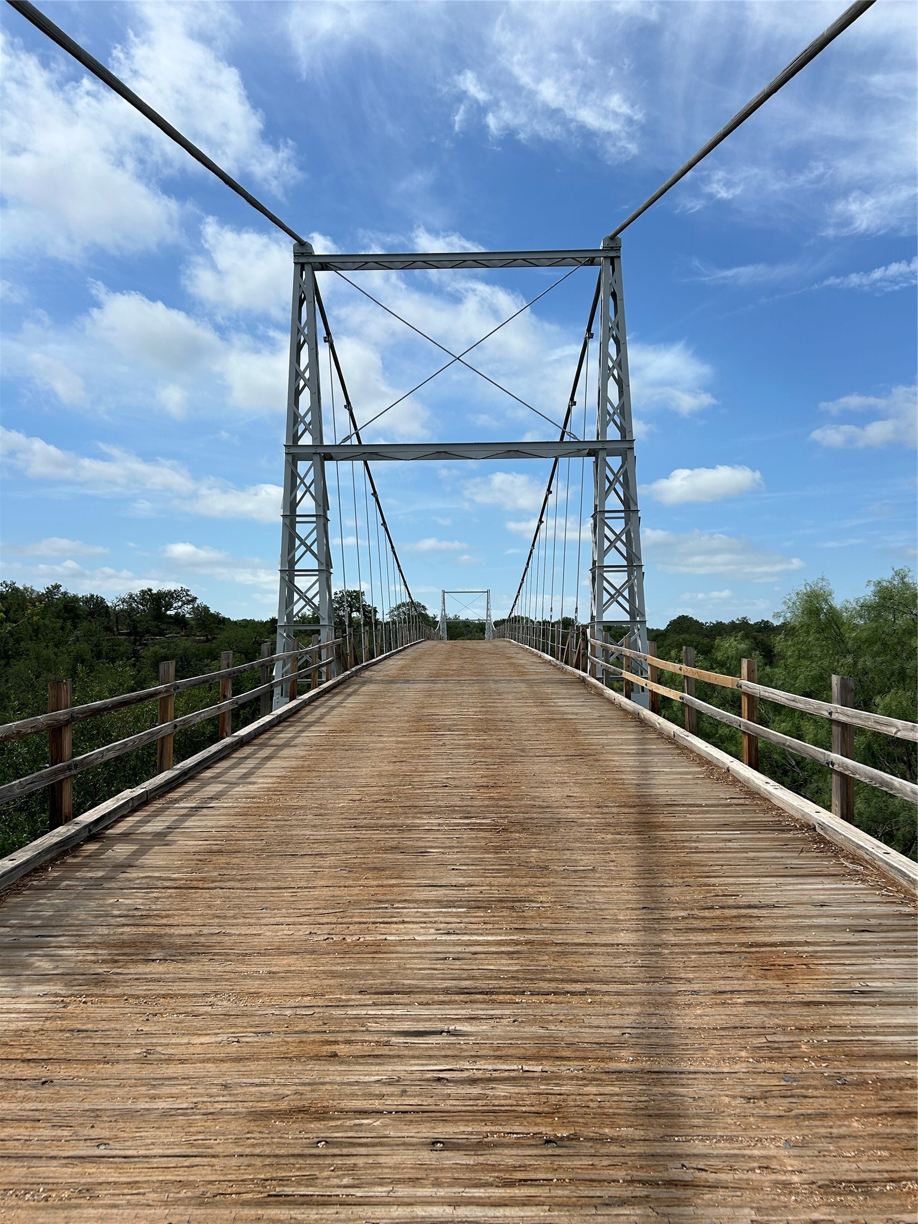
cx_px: 459
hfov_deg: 53.1
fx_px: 919
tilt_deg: +1.5
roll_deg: -0.8
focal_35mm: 26
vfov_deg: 67.3
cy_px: 612
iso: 50
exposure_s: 1/5882
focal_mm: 5.7
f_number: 1.5
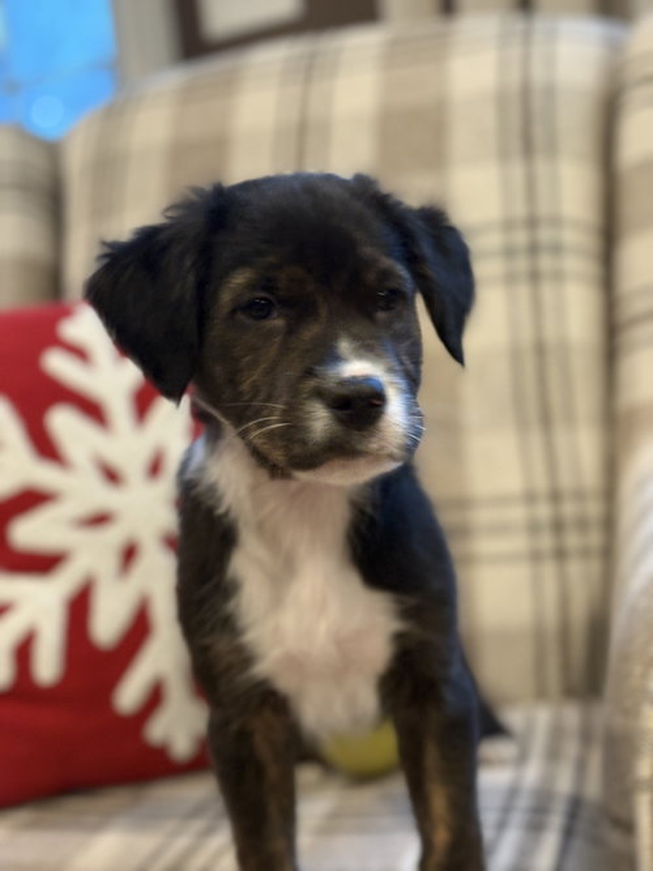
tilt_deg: -8.2
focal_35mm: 52
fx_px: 1308
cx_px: 326
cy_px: 436
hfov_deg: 28.0
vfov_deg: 36.8
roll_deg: +6.5
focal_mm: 5.96
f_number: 1.6
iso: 250
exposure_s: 1/40
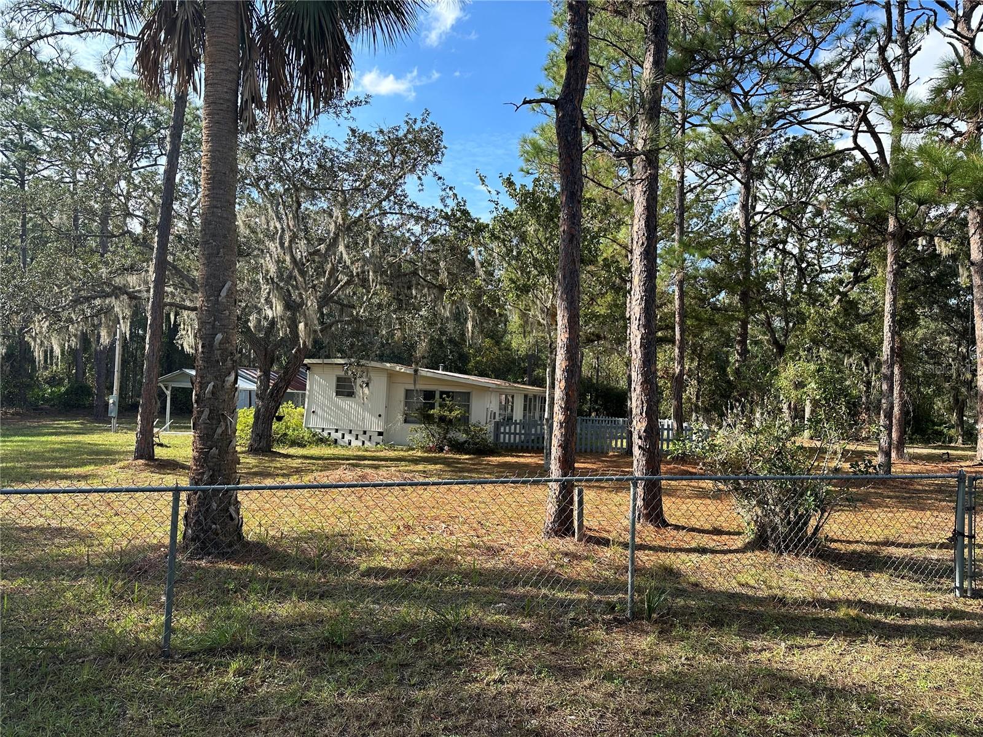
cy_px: 368
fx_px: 682
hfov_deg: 71.6
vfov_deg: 56.8
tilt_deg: +1.2
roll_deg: -2.6
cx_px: 492
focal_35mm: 24
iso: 80
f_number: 1.78
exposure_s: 1/1393
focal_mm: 6.86
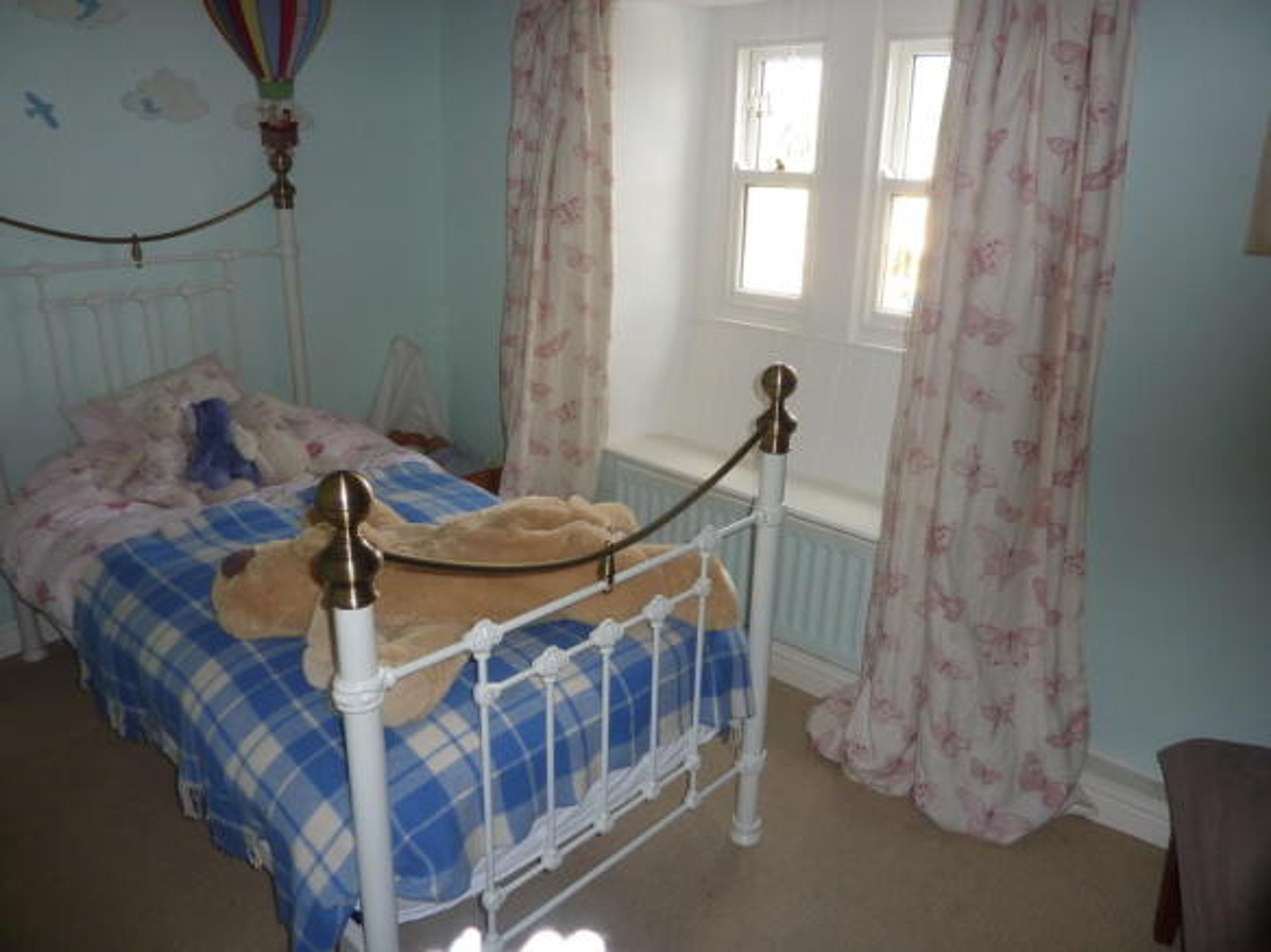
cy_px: 476
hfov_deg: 69.4
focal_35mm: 25
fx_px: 918
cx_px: 636
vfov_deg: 54.9
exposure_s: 1/30
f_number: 3.3
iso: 100
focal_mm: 4.1
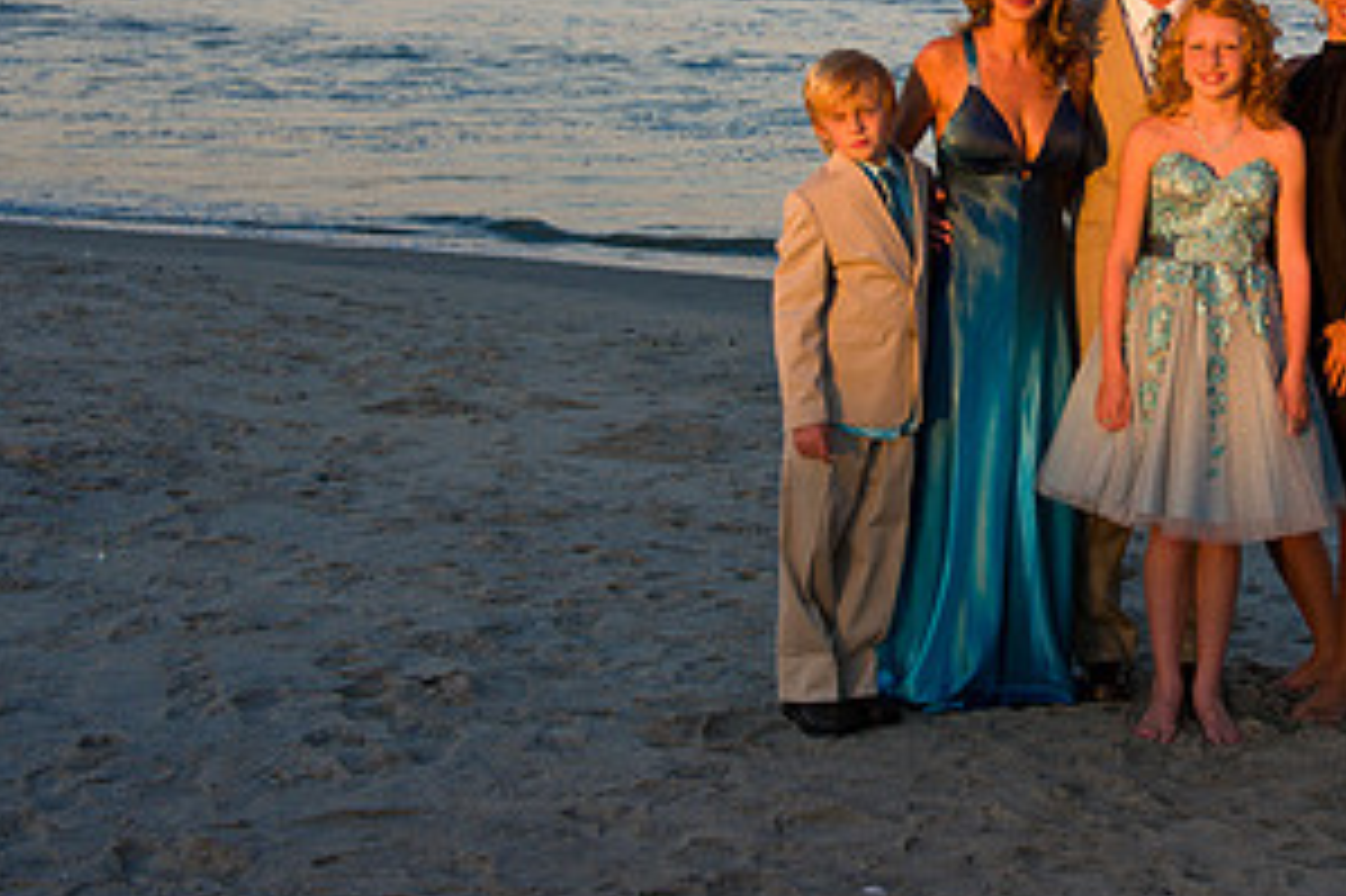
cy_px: 63
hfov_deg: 29.4
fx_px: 2466
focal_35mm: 66
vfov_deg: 20.1
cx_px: 1184
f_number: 6.3
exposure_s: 1/250
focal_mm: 34
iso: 200
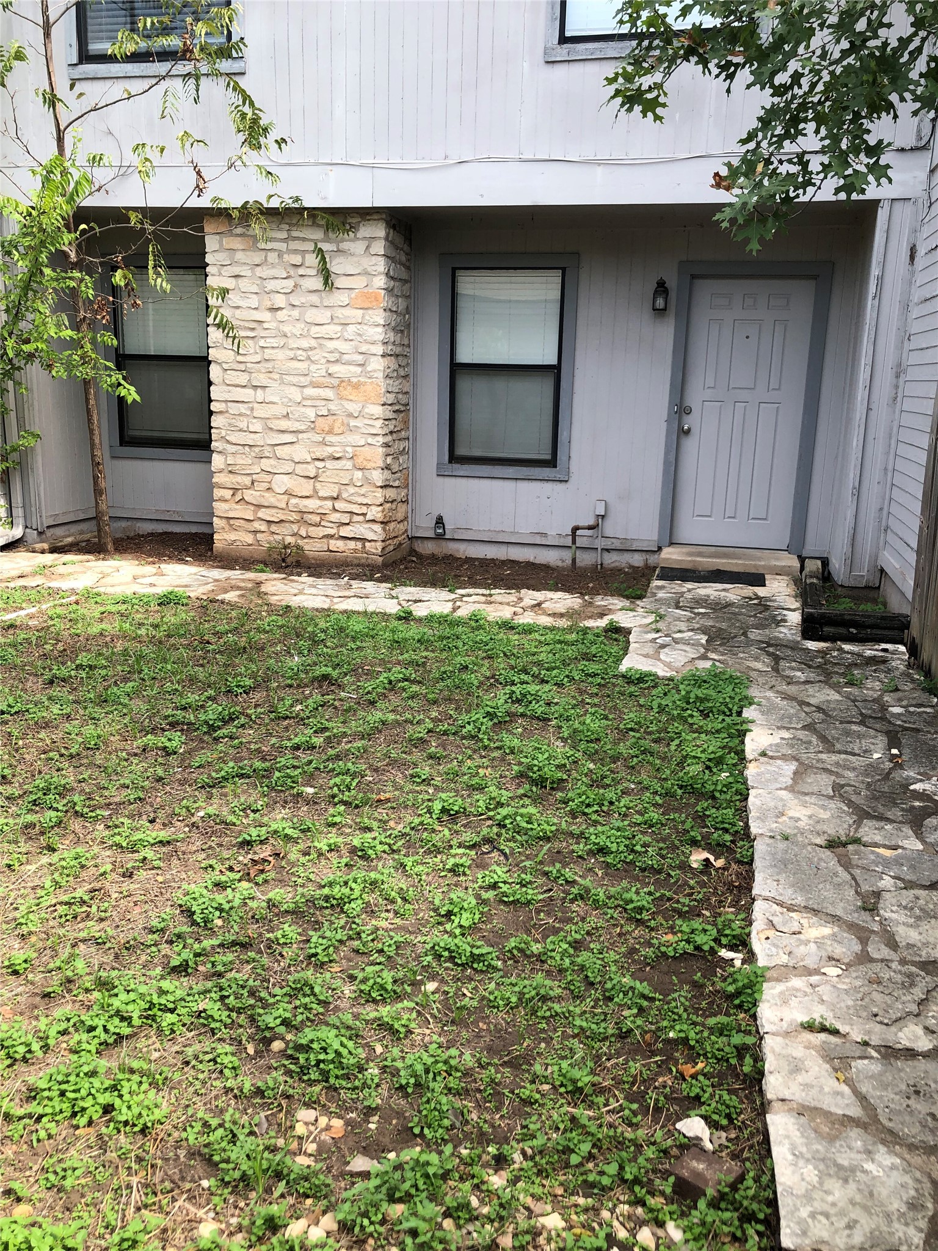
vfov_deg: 63.4
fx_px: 1012
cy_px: 626
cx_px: 469
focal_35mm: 28
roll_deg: -2.4
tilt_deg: -9.1
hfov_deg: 49.7
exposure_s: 1/522
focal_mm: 3.99
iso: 20
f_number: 1.8
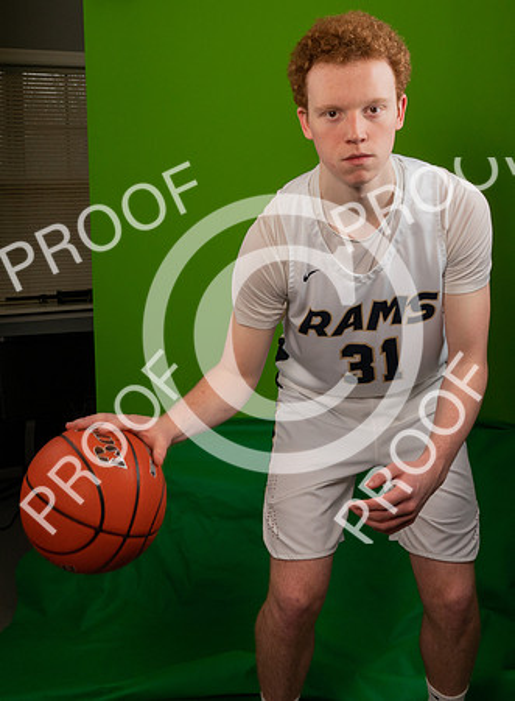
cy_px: 263
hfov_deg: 31.9
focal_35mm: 45
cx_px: 268
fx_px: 902
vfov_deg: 42.1
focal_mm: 24
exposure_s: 1/60
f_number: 20
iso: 800
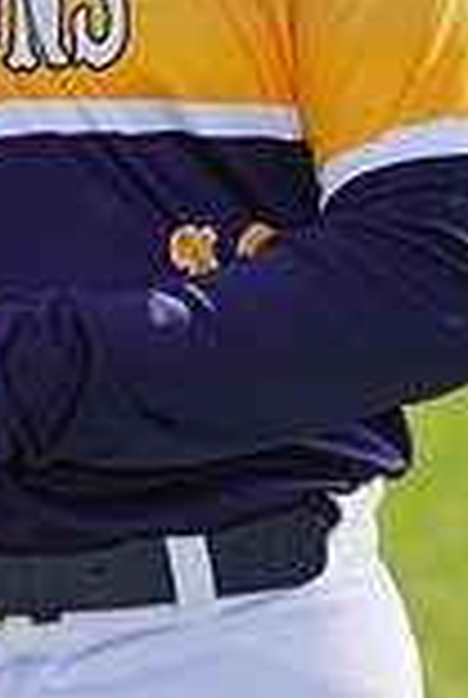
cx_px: 11
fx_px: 13550
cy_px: -113
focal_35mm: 698
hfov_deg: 2.0
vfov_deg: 2.9
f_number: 8
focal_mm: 187
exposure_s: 1/250
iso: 100
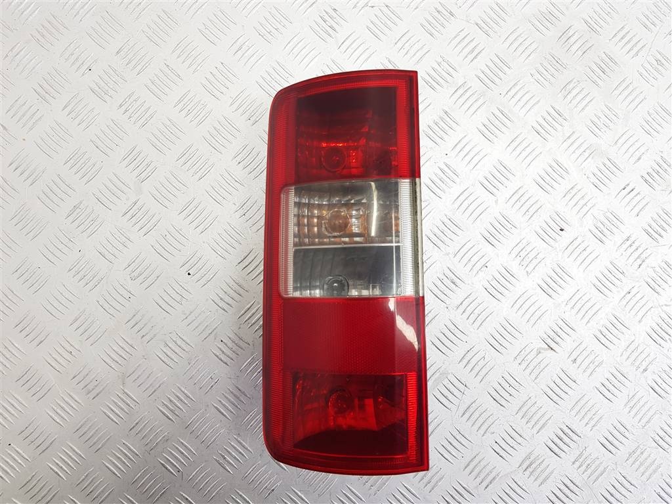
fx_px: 505
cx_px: 336
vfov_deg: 53.1
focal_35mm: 26
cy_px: 252
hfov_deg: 67.3
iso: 50
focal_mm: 4.2
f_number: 1.7
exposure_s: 1/50
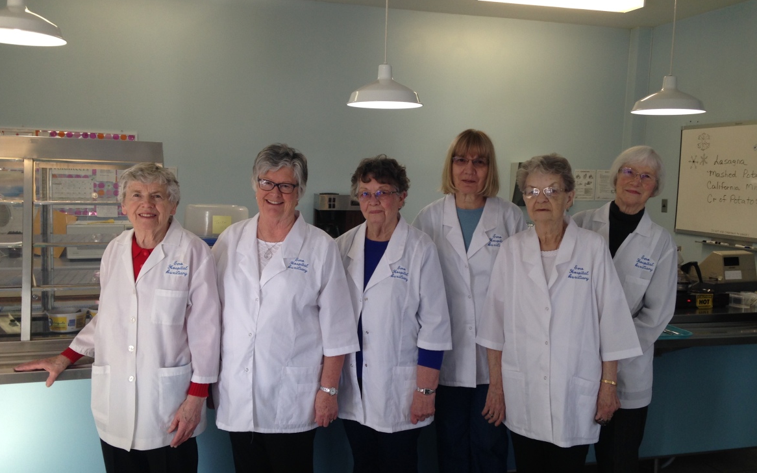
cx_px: 383
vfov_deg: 35.3
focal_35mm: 36
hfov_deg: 54.0
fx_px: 743
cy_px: 238
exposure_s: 1/40
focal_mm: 4.12
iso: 50
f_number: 2.4
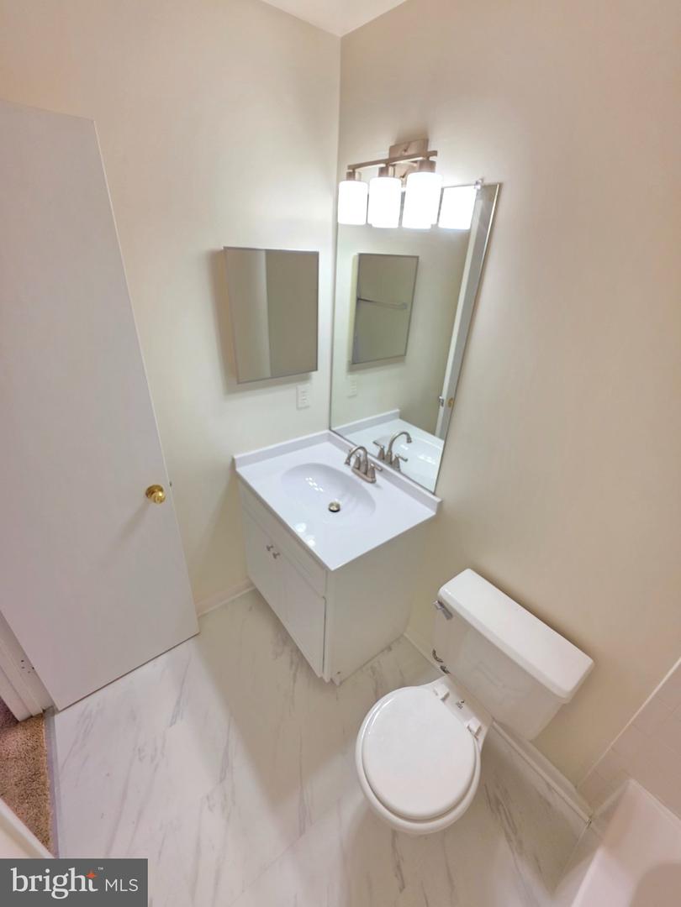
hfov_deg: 89.9
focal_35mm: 13
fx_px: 341
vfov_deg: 106.2
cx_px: 340
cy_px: 454
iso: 80
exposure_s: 1/120
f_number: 1.9
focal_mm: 2.2
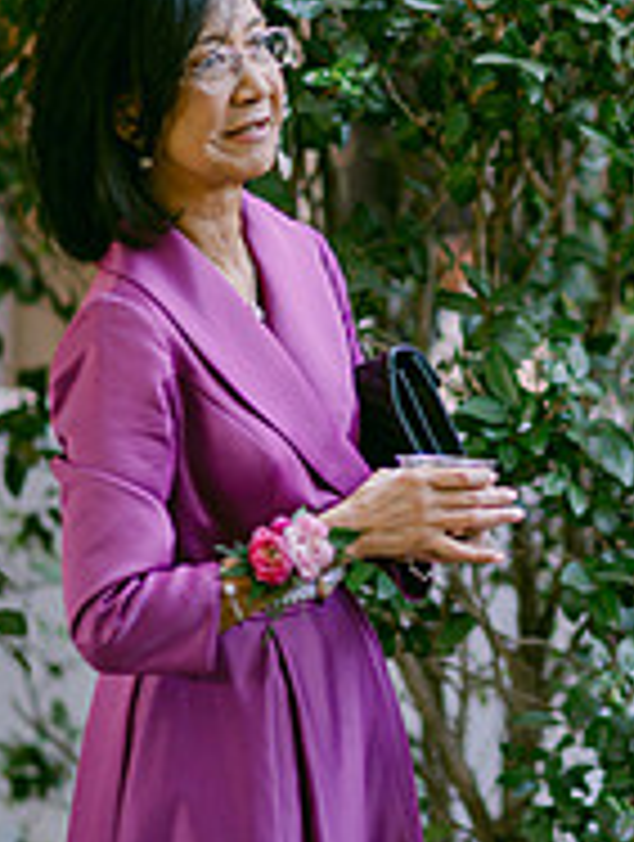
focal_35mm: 196
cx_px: 573
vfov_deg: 10.1
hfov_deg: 7.6
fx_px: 4770
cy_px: 351
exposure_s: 1/100
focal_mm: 85
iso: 640
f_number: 1.8
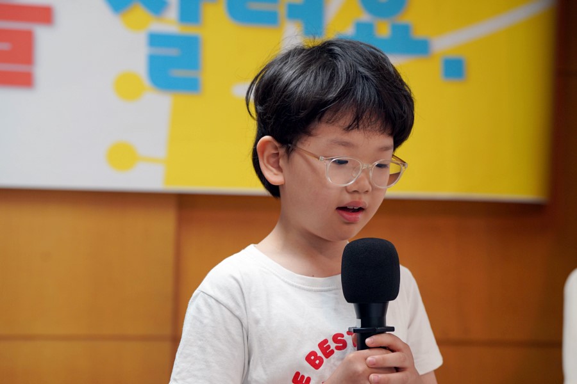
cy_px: 192
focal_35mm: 95
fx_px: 1523
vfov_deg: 14.4
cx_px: 288
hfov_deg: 21.5
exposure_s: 1/160
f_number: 4
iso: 1000
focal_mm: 95
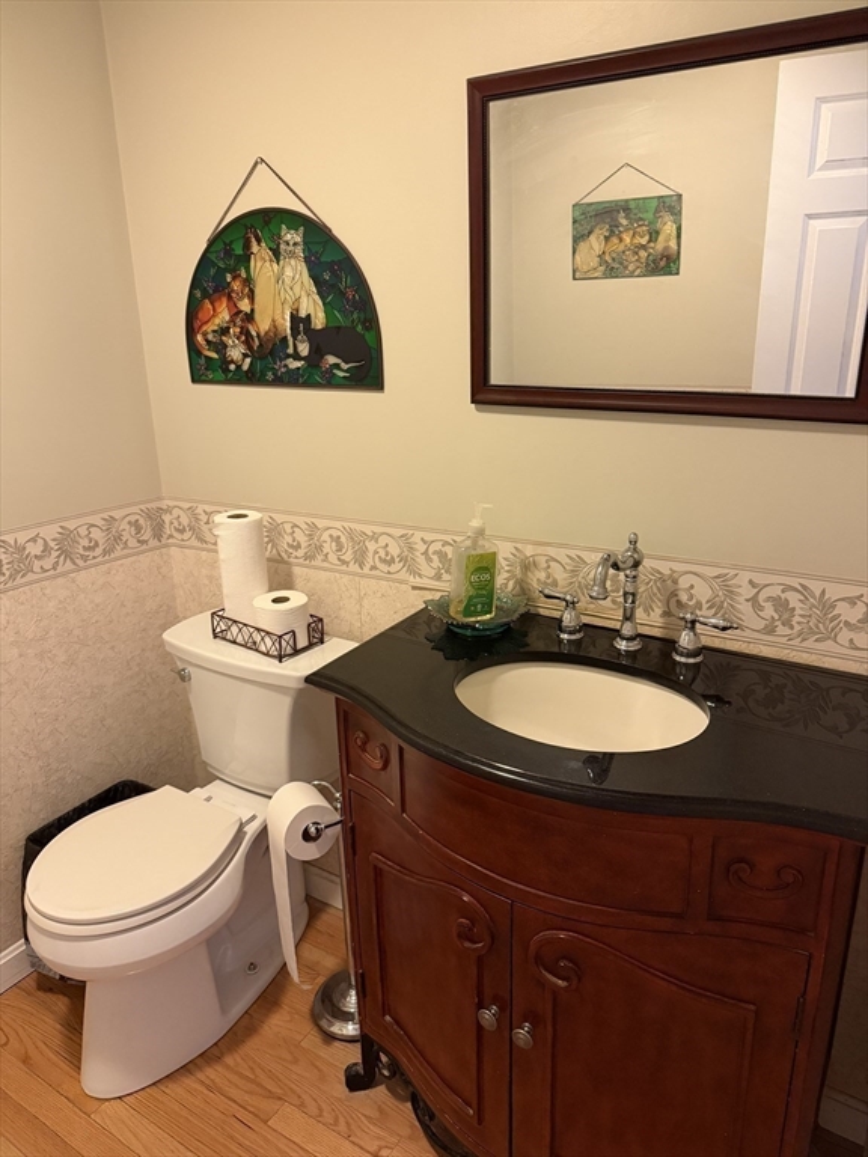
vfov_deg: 71.6
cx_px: 434
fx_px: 802
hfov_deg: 56.8
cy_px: 578
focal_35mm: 24
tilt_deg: -18.9
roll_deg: +2.2
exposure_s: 1/40
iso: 640
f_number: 1.78
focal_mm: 6.76
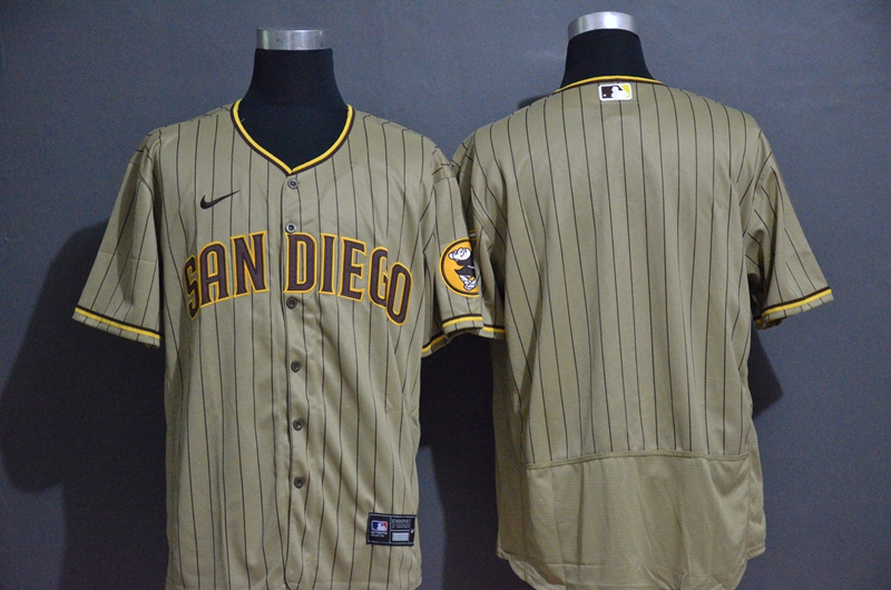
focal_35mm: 90
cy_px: 295
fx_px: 2223
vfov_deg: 15.1
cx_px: 446
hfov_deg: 22.7
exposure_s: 1/40
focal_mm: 60
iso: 4000
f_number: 5
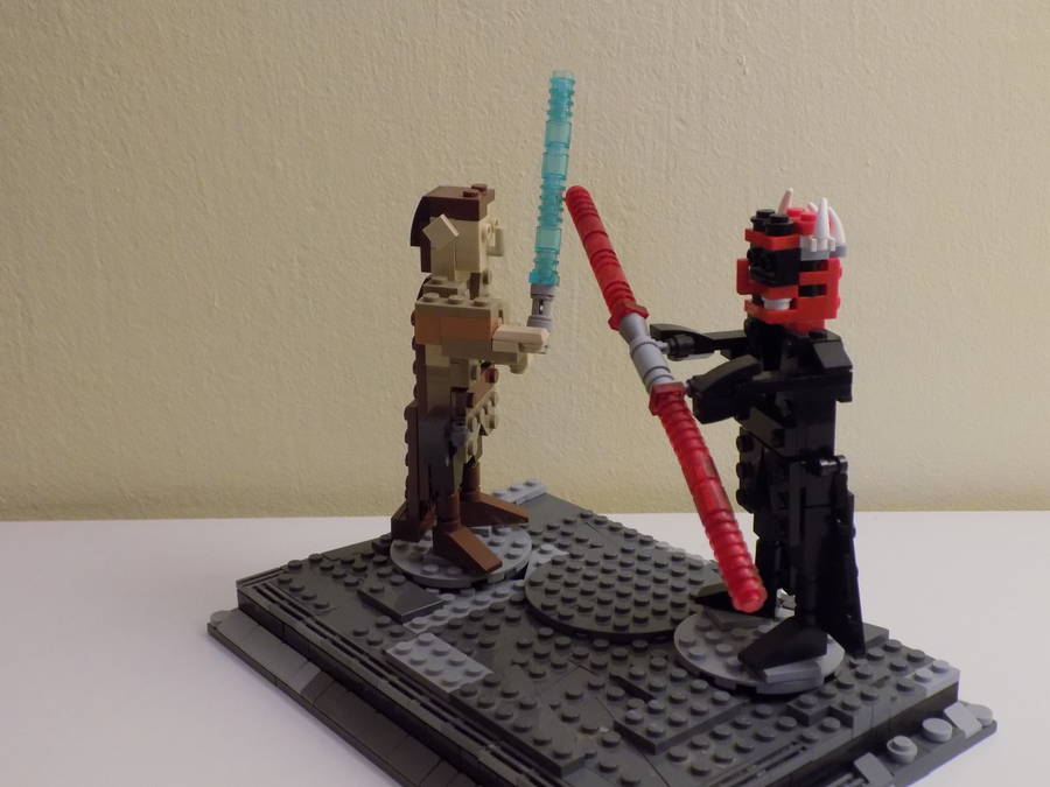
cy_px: 394
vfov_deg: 35.1
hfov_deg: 45.8
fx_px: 1244
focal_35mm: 41
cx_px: 525
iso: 400
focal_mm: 7.3
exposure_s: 1/10
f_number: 3.6
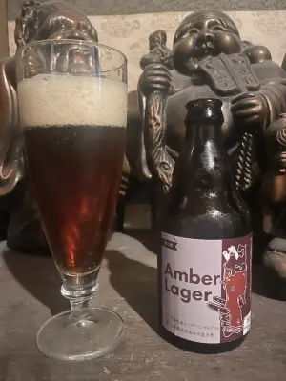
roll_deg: +1.3
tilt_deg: -9.0
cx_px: 143
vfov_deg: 67.3
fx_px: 286
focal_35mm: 26
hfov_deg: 53.1
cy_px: 190
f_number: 1.6
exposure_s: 1/15
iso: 1000
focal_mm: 4.2
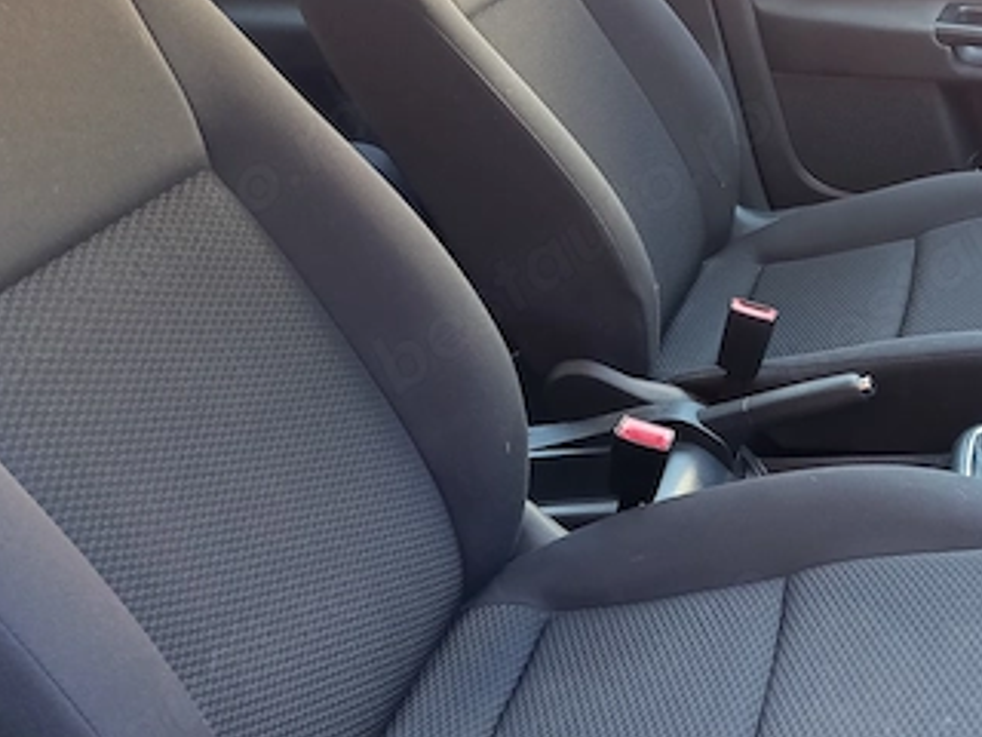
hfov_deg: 40.0
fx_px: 1277
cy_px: 283
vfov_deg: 32.1
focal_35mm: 45
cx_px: 813
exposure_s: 1/99.9
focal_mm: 5.24
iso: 1000
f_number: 1.7
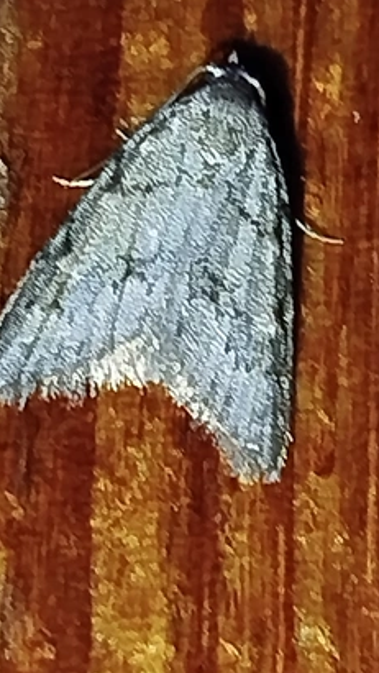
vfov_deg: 10.0
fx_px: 3854
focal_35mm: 216
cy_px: 274
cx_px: 200
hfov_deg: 5.6
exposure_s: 1/50
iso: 160
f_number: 1.7
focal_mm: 5.31
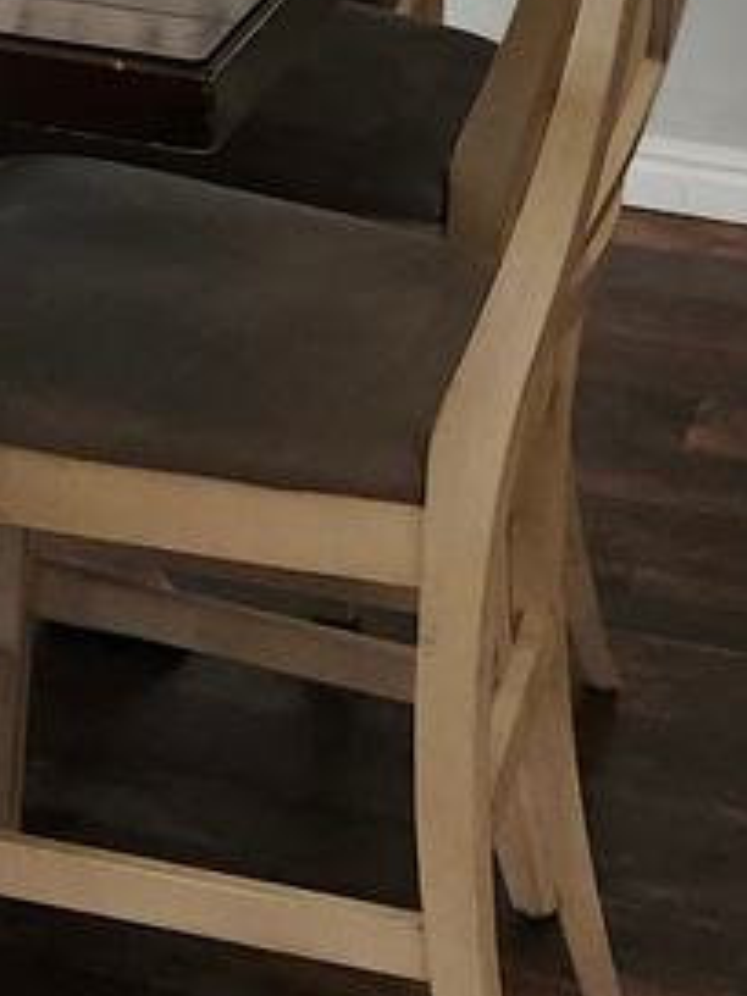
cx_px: -384
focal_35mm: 130
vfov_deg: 13.7
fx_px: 3740
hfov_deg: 11.0
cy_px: -762
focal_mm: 5.54
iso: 250
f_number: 1.8
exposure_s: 1/120
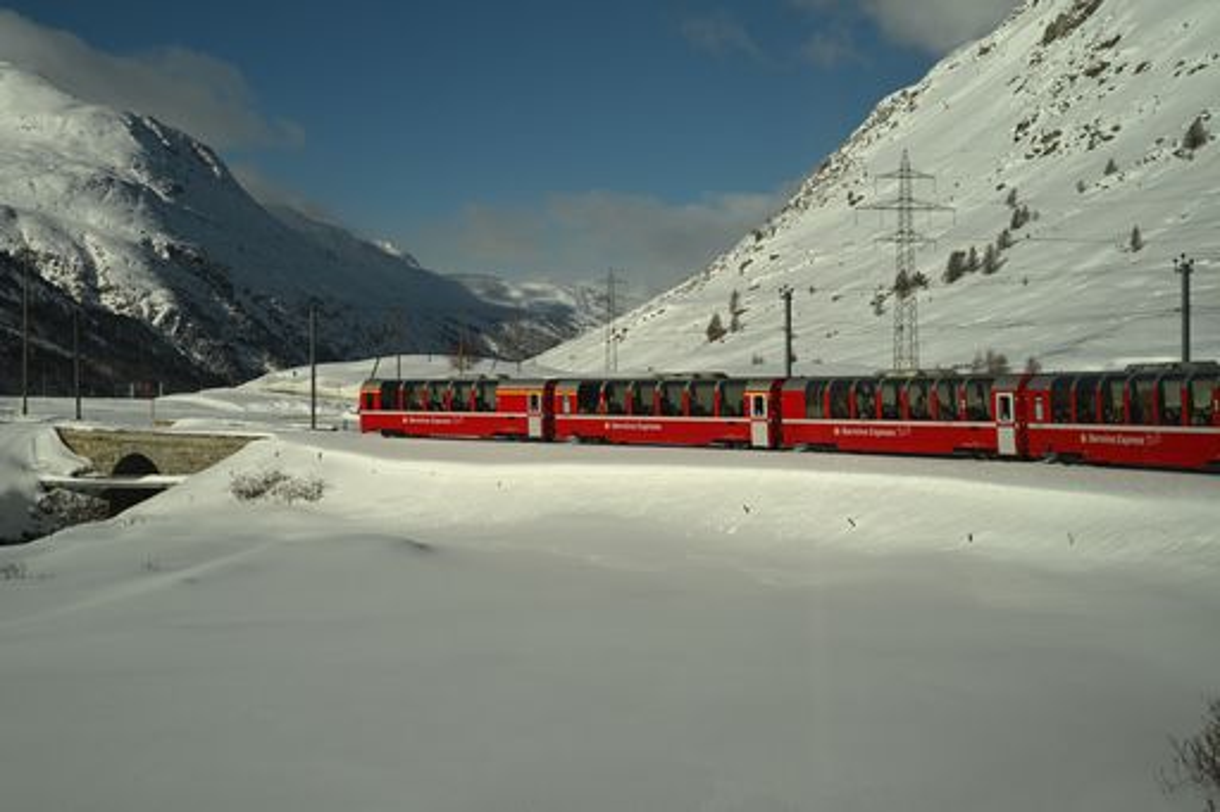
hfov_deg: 39.6
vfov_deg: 27.0
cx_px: 610
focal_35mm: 50
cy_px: 406
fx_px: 1694
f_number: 7.1
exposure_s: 1/640
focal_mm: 50
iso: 160
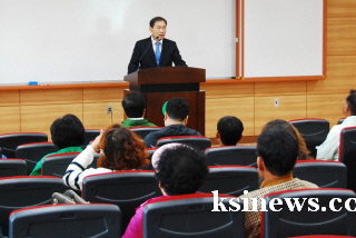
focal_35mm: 75
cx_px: 155
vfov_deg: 18.1
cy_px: 54
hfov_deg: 26.9
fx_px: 742
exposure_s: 1/40
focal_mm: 32
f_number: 4.2
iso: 1250
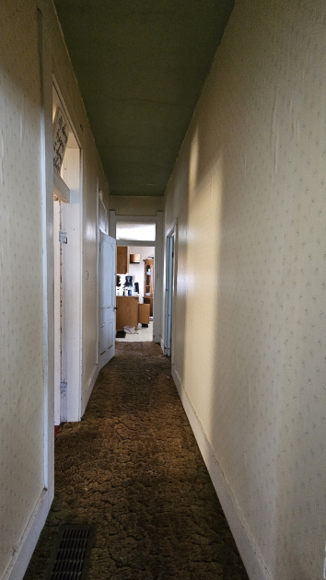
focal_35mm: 15
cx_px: 152
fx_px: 231
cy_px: 297
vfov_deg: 103.0
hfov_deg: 70.4
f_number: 2.2
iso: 640
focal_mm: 2.2
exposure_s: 1/24
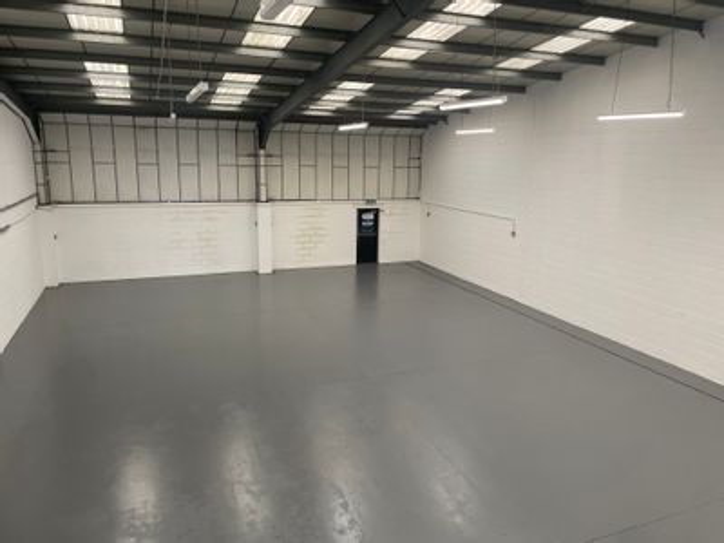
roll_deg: -1.7
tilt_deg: -10.9
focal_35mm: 26
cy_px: 272
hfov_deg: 67.3
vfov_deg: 53.1
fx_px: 544
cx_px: 362
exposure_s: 1/100
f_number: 1.6
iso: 100
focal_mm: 4.2
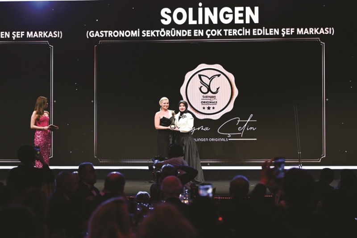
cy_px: 119
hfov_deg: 24.8
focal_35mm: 82
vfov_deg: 16.6
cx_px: 178
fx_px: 813
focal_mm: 82
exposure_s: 1/400
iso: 500
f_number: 2.8
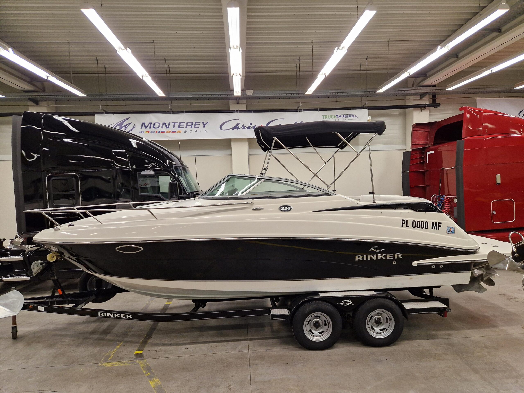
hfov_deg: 73.9
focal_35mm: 23
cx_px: 262
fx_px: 348
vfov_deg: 58.9
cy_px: 196
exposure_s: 1/100
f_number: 1.8
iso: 160
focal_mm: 5.4
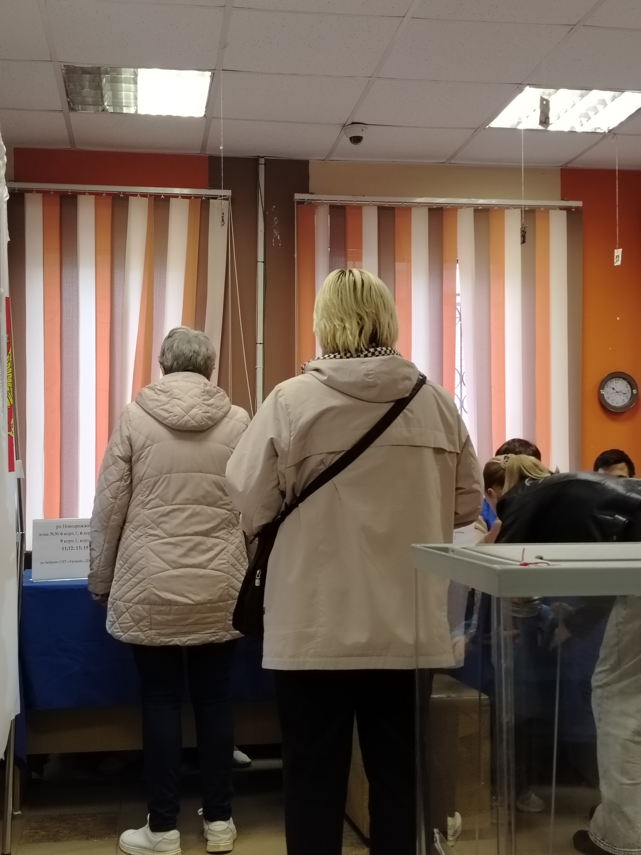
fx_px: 1185
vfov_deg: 39.7
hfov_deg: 30.3
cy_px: 428
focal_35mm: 48
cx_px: 320
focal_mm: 5.25
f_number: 1.75
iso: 469
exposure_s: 1/50
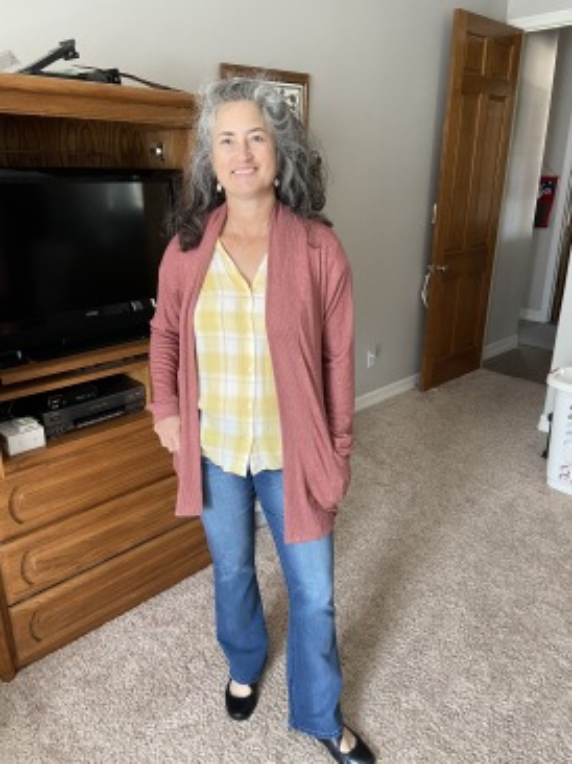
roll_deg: +0.4
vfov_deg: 67.3
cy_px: 382
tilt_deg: -19.4
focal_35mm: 26
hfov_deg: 53.0
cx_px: 286
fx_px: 574
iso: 200
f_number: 1.8
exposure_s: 1/60
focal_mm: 4.25
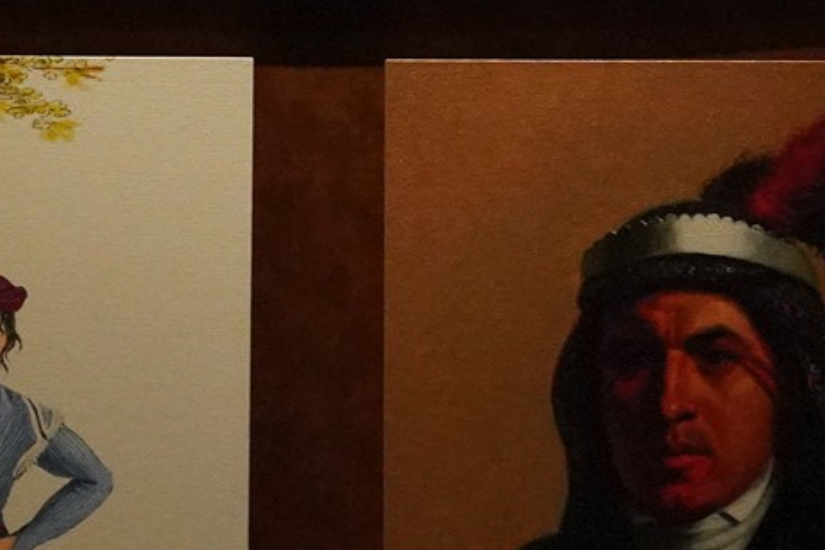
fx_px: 2863
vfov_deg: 10.2
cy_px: -495
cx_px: 363
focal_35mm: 125
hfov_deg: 16.4
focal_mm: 29
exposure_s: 1/100
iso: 10000
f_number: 6.3
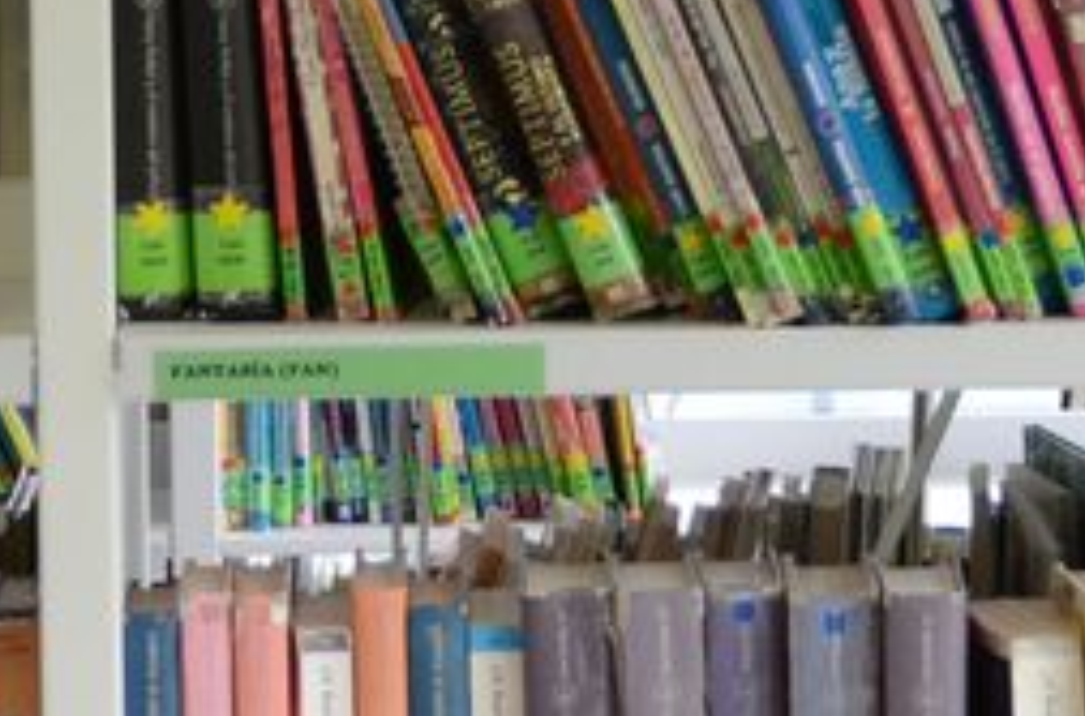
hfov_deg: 10.7
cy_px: -587
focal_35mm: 192
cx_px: 304
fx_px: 5780
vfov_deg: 6.9
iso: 1000
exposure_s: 1/100
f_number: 4
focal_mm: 27
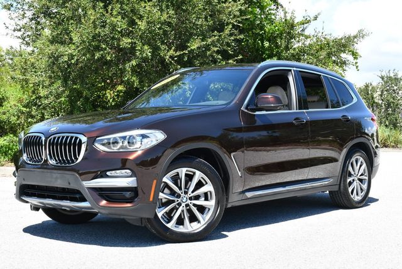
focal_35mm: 56
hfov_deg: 35.6
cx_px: 201
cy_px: 134
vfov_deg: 24.2
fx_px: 626
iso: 200
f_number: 6.3
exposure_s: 1/250
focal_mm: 28
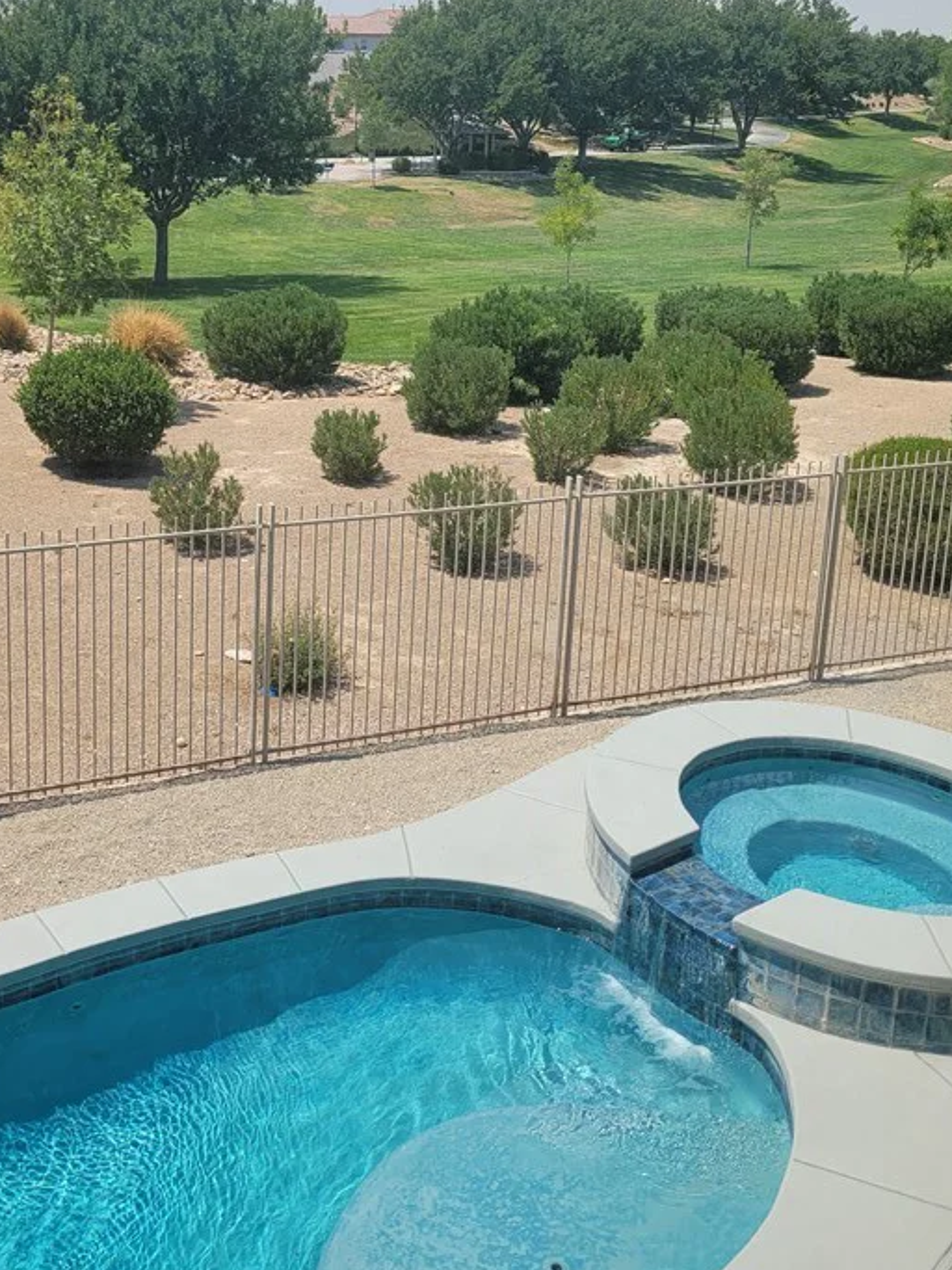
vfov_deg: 46.8
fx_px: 1431
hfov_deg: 36.3
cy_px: 385
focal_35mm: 39
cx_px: 288
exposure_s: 1/2000
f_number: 1.8
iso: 40
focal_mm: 5.4
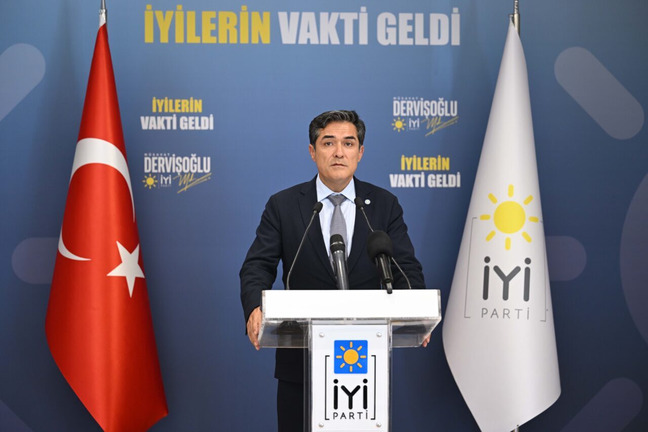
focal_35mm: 90
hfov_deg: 22.6
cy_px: 216
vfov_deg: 15.2
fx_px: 1620
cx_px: 324
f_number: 2.8
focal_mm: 90
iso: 1000
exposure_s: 1/200
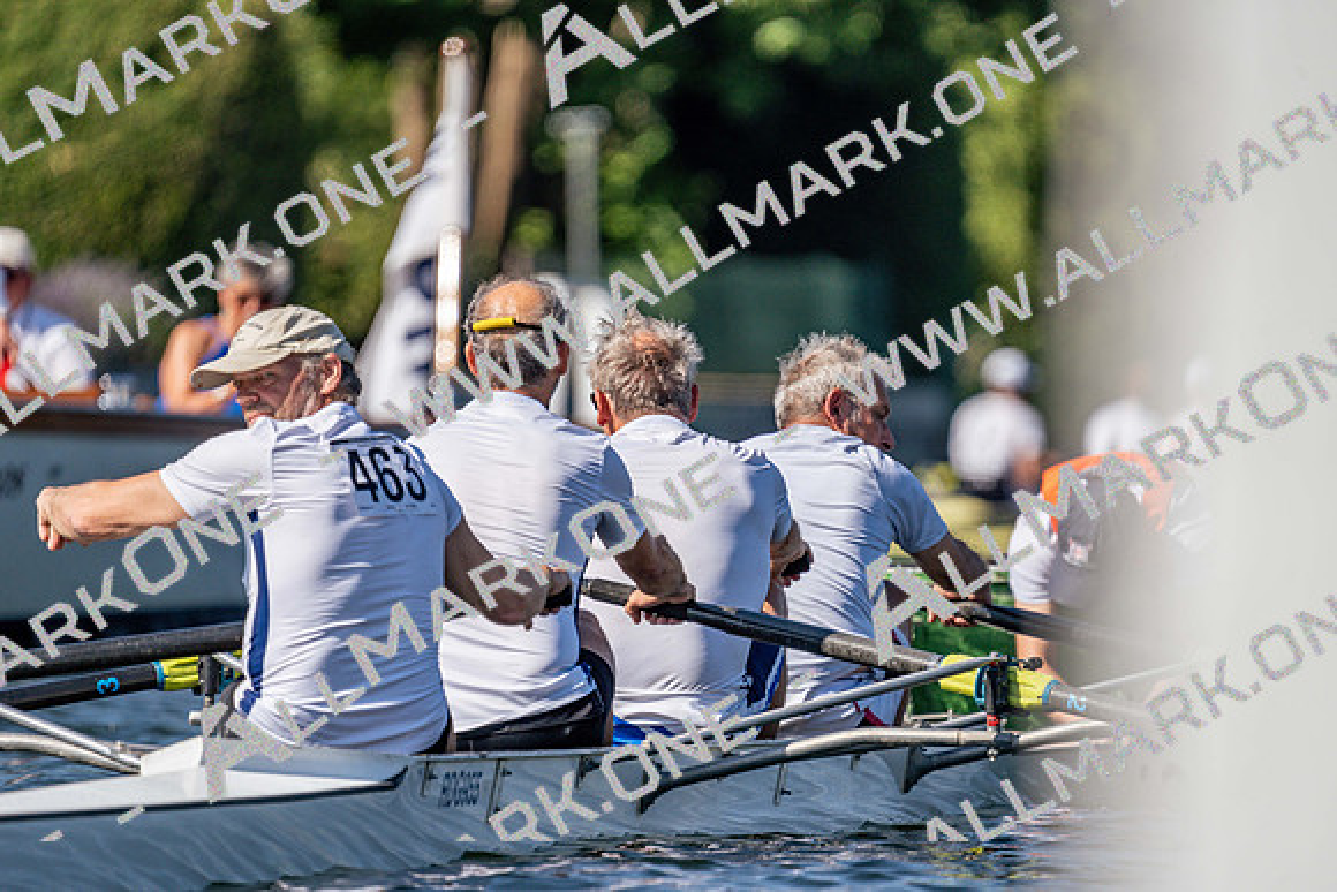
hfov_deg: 3.4
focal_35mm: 600
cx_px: 668
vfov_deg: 2.3
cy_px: 446
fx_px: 22288
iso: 200
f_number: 6.3
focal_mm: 600
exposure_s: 1/1600
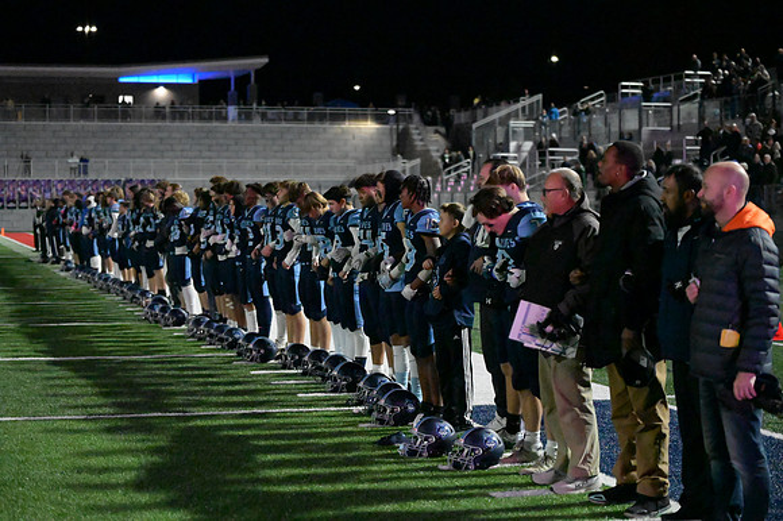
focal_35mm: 70
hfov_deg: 28.9
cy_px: 260
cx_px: 392
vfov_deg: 19.4
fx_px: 1522
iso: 51200
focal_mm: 70
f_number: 2.8
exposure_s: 1/8000
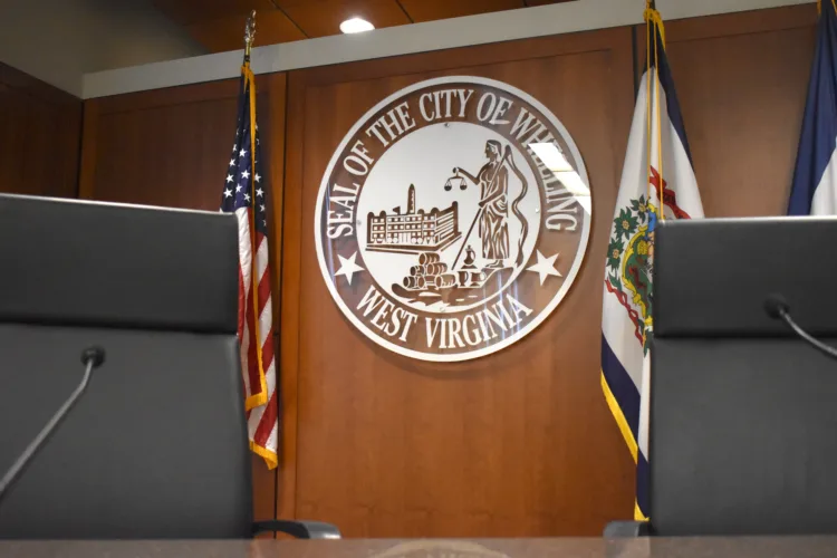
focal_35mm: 38
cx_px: 418
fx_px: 872
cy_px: 279
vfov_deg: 35.5
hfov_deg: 51.3
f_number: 4
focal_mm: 25
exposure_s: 1/125
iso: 4000
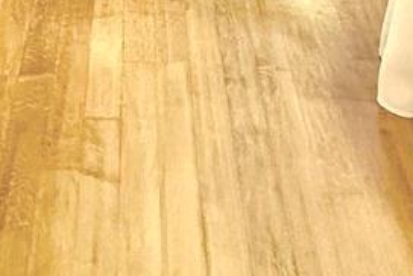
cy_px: -541
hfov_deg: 26.0
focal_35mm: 77
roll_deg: -0.4
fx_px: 884
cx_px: 109
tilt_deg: +0.1
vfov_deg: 11.3
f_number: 2.2
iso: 160
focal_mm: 2.22
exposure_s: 1/60
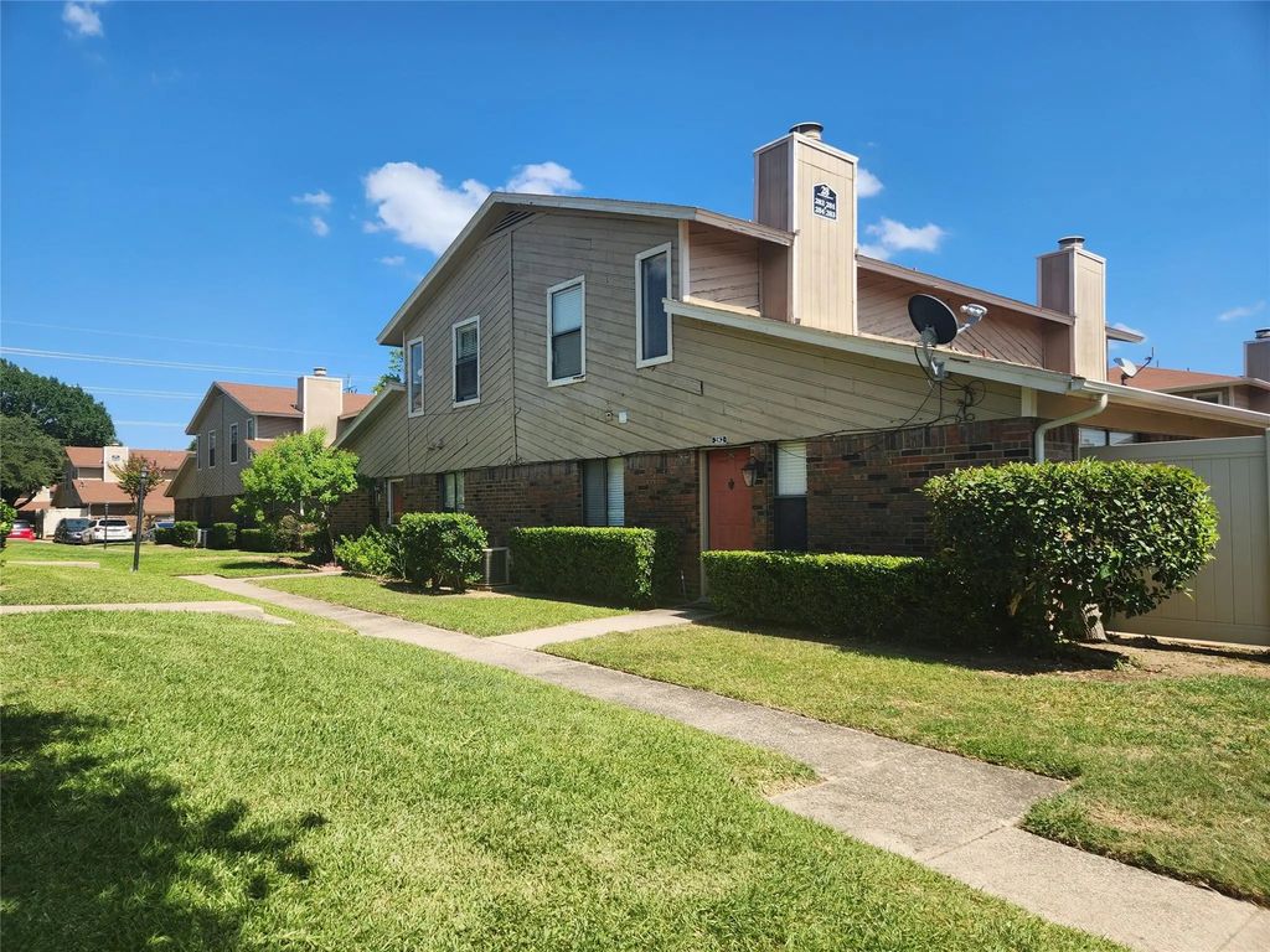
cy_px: 476
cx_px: 635
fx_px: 844
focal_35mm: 23
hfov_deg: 73.9
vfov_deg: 58.9
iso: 20
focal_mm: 5.4
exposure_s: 1/1286
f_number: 1.8
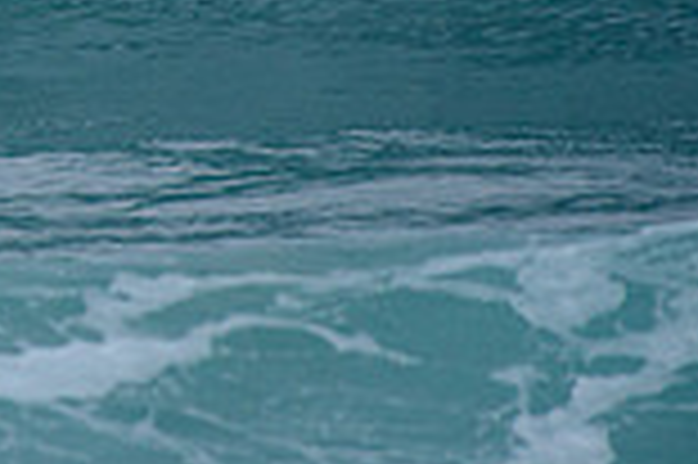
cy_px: -300
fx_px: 36354
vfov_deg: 0.7
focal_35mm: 1877
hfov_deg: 1.1
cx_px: -518
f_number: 5.6
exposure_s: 1/2000
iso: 450
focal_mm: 500
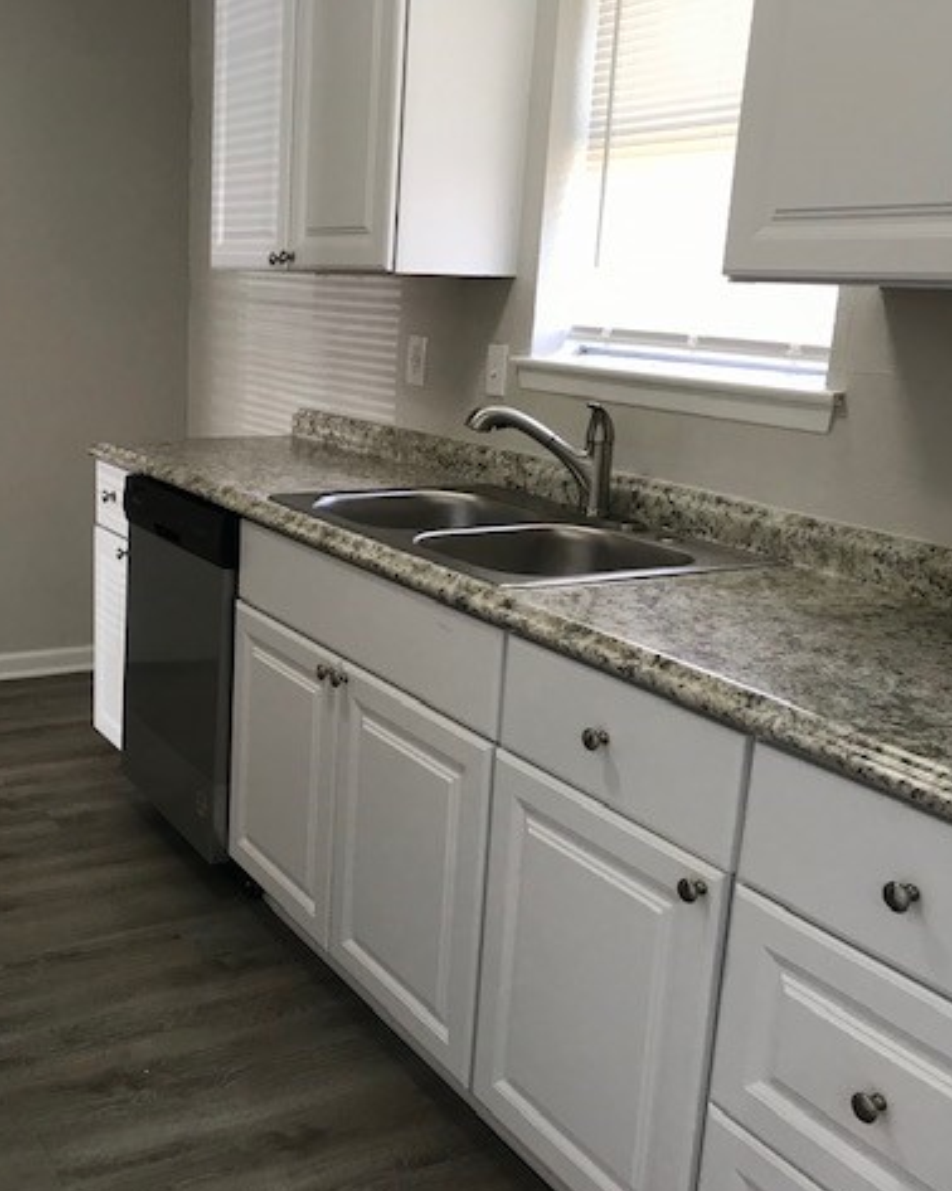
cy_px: 602
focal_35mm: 37
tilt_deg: -14.4
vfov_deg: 49.1
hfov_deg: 39.2
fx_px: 1304
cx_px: 252
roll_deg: -1.7
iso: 25
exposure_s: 1/30
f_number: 1.8
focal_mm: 3.99
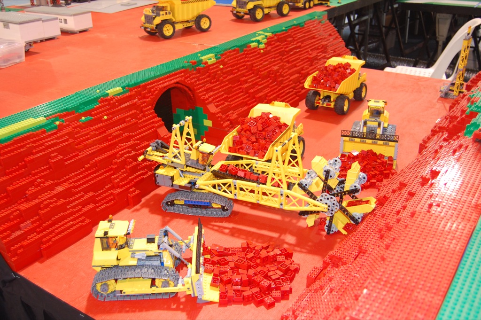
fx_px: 481
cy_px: 160
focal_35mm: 36
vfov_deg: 36.8
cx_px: 240
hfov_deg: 53.2
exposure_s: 1/3
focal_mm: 24
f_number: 4.5
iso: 400
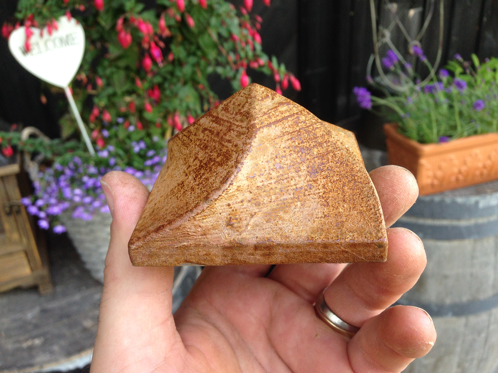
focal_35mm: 33
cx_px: 249
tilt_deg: -29.6
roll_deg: +3.6
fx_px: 475
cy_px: 186
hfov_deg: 55.4
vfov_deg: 42.9
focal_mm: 4.12
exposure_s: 1/120
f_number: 2.4
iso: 80
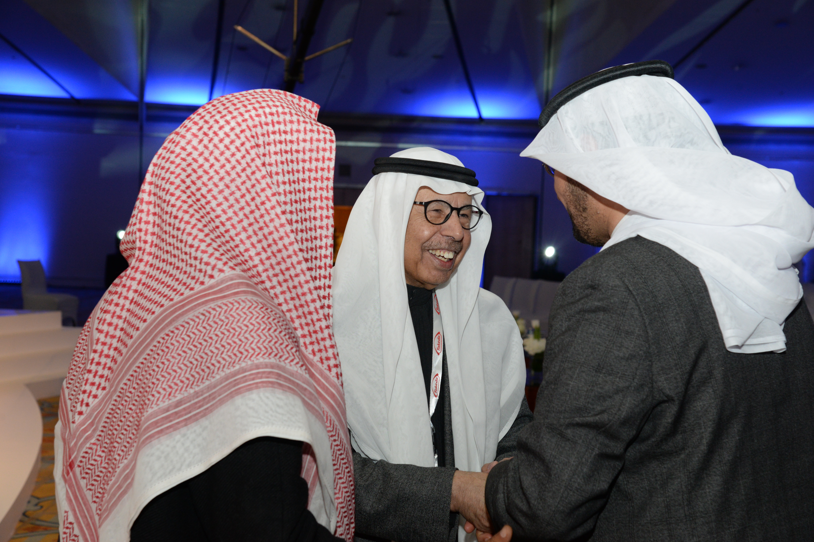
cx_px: 407
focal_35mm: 58
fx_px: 1311
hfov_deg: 34.5
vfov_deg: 23.4
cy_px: 271
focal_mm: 58
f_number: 7.1
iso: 1600
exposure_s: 1/80
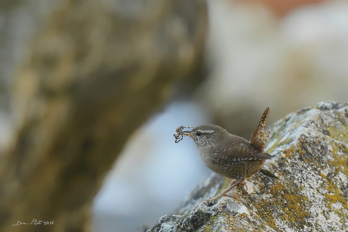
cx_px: 174
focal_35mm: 750
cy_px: 116
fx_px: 7247
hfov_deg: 2.8
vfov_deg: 1.8
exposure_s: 1/1000
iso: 4000
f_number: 5.6
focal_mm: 500
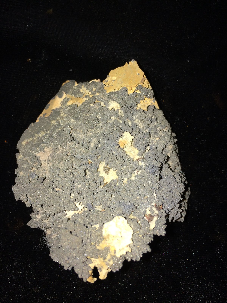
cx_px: 114
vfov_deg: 60.0
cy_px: 152
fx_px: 262
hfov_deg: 46.8
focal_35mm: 30
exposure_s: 1/171
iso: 32
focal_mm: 4.12
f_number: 2.2
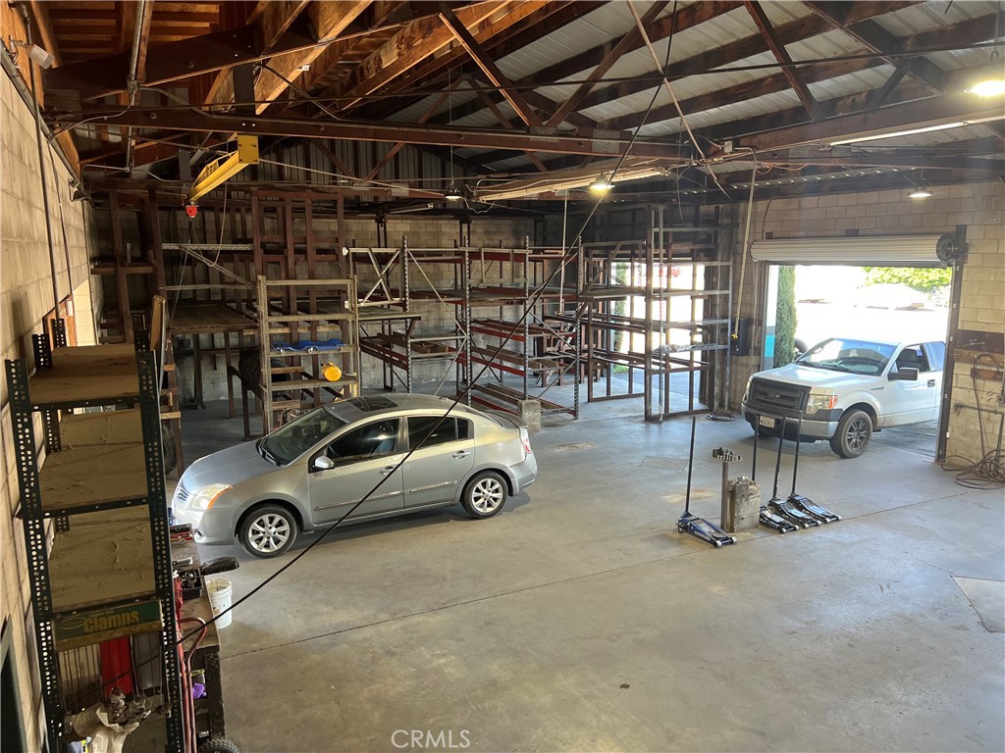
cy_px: 376
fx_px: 755
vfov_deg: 53.1
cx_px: 502
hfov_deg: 67.3
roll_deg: +0.8
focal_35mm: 26
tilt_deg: -10.0
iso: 125
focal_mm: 5.7
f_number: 1.5
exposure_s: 1/120
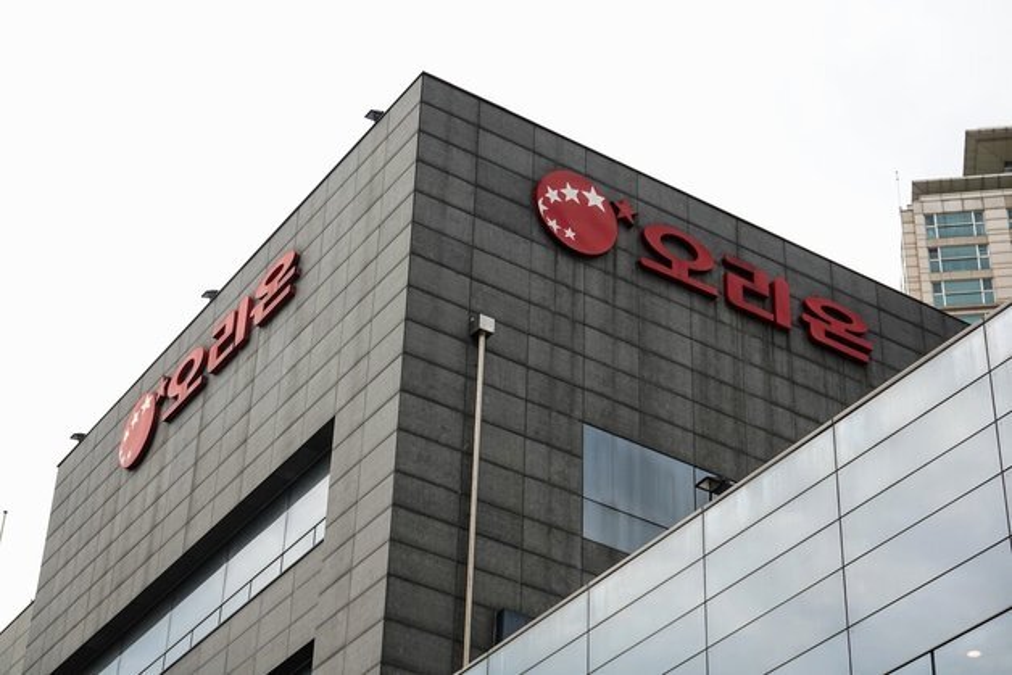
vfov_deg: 18.2
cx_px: 506
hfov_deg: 27.0
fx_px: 2109
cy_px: 338
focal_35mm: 75
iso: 100
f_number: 4
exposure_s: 1/320
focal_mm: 27.44
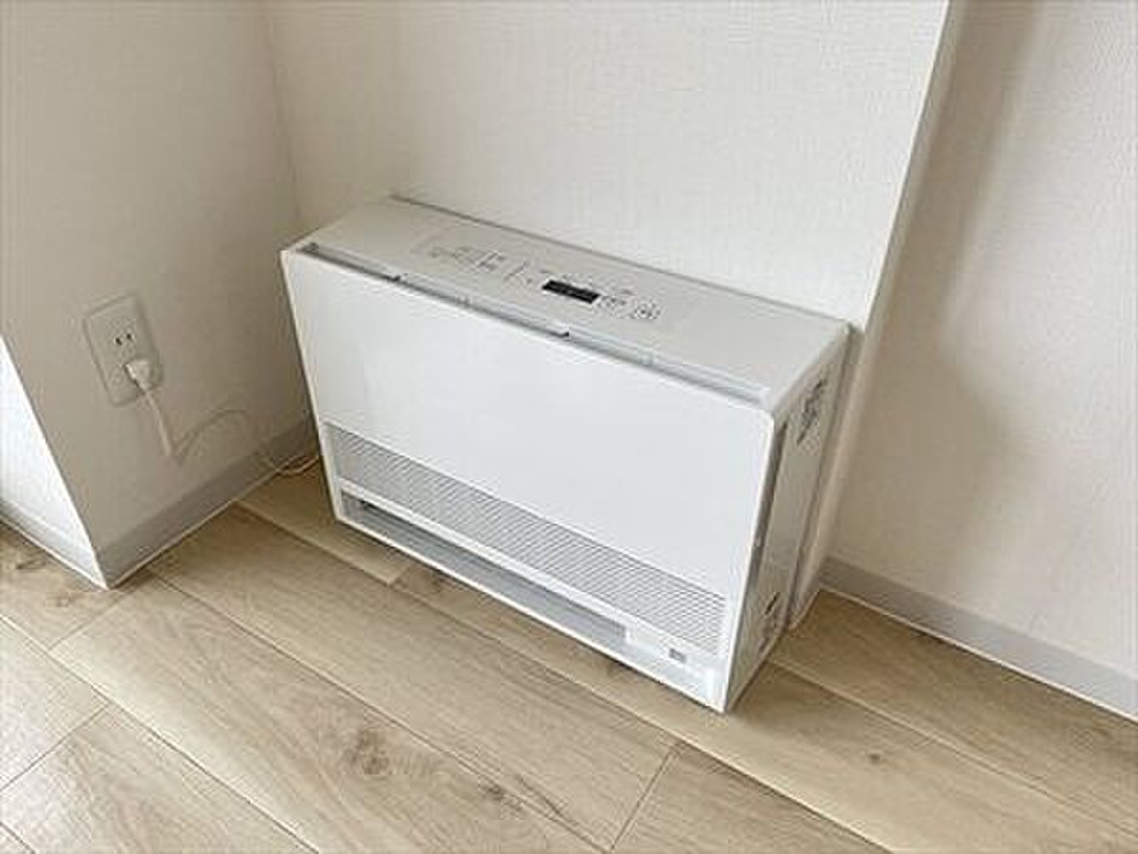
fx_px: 855
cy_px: 427
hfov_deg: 67.3
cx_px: 569
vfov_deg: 53.1
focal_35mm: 26
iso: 32
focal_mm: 5.1
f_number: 1.6
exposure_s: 1/122
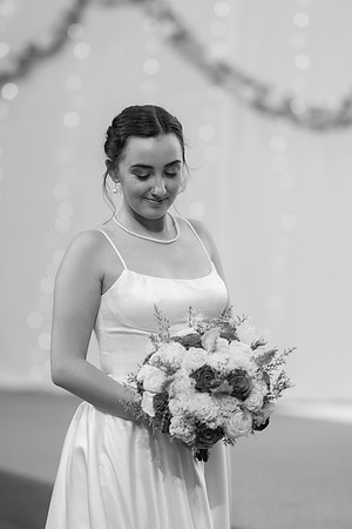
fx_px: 1980
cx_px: 176
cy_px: 264
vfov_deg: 15.2
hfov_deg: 10.2
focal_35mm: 135
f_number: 1.8
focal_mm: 135
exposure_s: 1/250
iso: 200
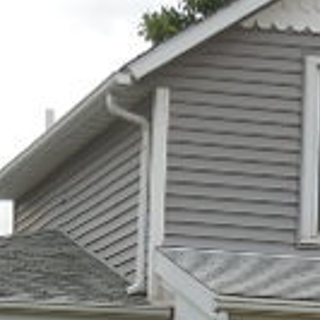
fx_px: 2322
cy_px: 404
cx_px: 205
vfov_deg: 7.8
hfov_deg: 7.9
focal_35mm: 222
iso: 125
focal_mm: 9.4
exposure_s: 1/640
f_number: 4.3
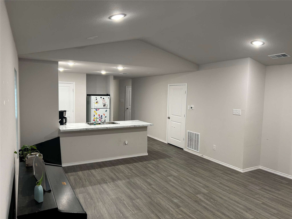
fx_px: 219
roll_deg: -0.9
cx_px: 146
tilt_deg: -4.9
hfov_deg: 67.3
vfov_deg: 53.1
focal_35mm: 26
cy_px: 110
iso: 100
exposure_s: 1/60
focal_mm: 5.7
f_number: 1.5
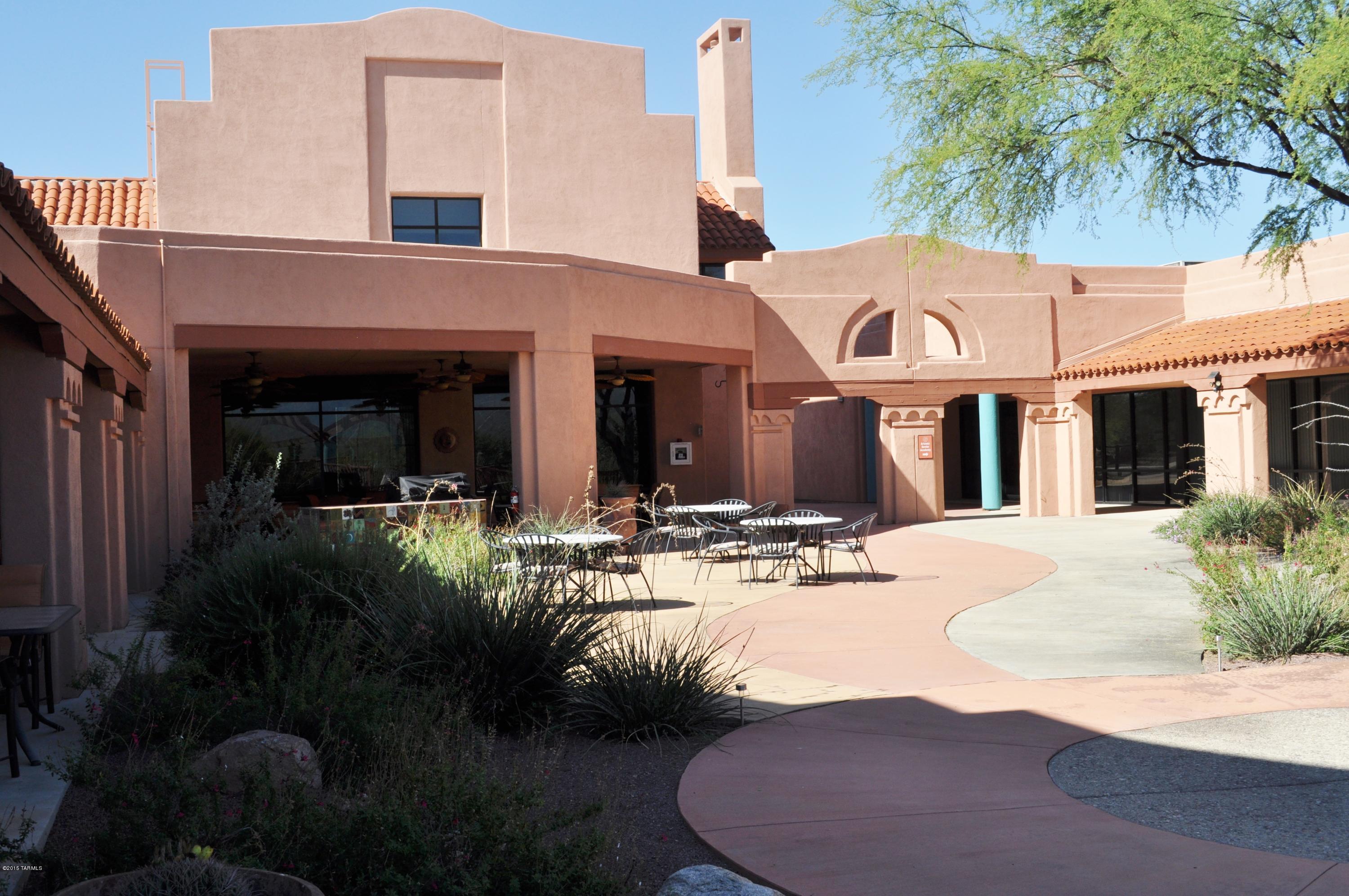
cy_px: 448
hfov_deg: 49.6
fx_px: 1460
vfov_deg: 34.1
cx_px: 674
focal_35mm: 39
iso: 200
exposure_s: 1/320
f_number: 9
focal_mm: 26
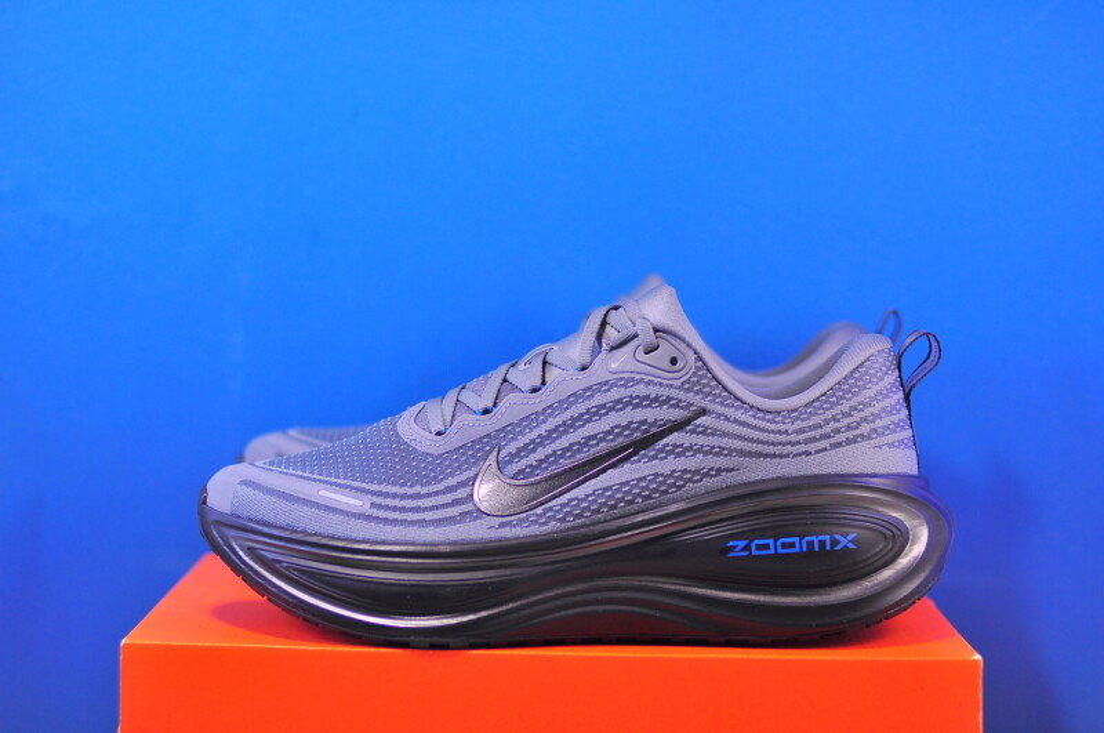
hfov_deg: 27.0
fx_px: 2297
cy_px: 366
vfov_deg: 18.1
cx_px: 552
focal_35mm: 75
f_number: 2
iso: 250
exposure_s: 1/320
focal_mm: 50
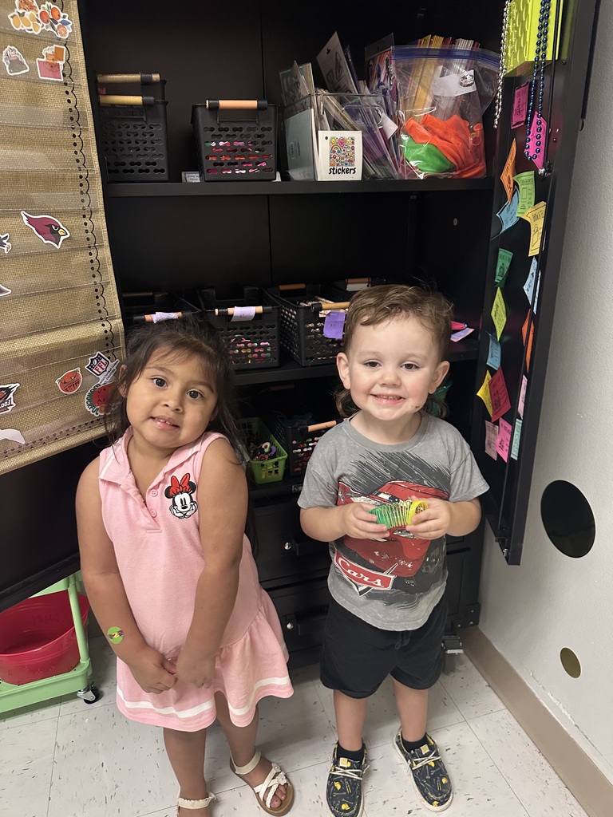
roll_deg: -0.6
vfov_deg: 71.6
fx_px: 567
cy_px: 408
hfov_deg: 56.8
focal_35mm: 24
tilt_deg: -20.5
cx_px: 306
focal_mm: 6.86
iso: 400
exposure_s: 1/60
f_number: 1.78
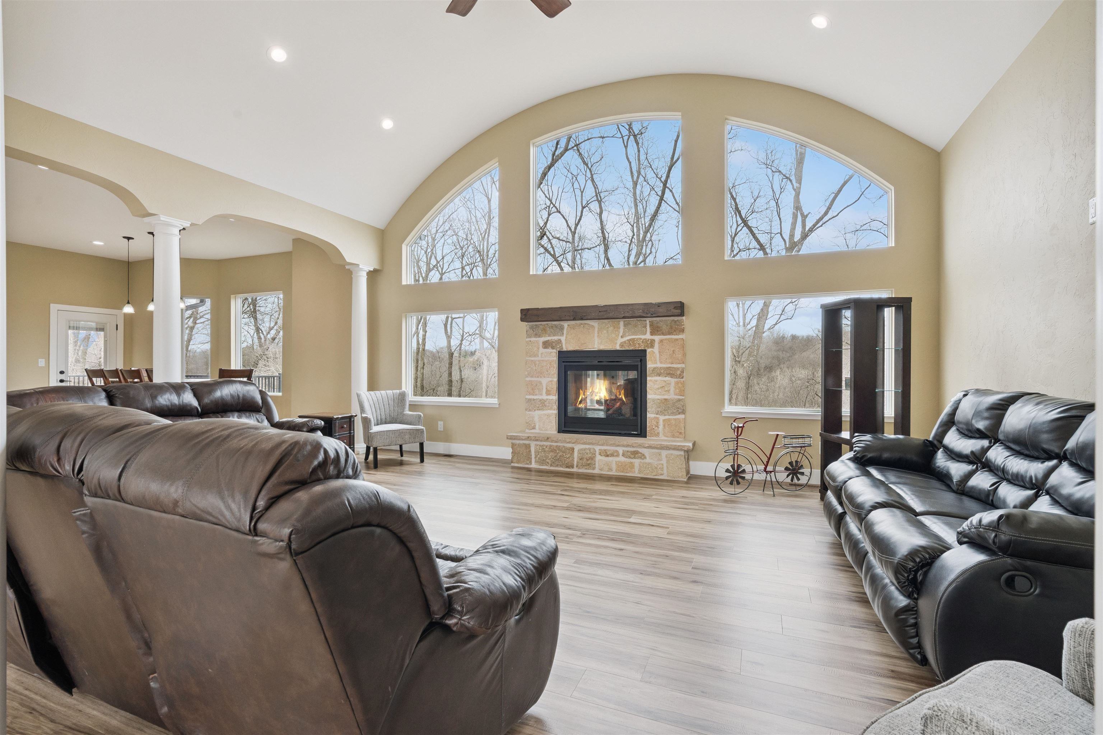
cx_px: 552
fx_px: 490
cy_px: 368
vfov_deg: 73.7
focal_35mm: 16
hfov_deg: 96.7
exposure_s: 1/160
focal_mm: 16
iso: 800
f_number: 10
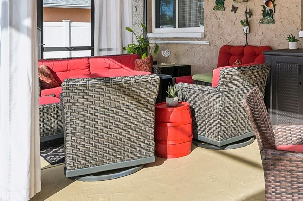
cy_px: 36
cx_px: 243
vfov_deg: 33.0
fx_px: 328
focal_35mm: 39
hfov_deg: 46.9
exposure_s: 1/500
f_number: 8
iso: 400
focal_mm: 21
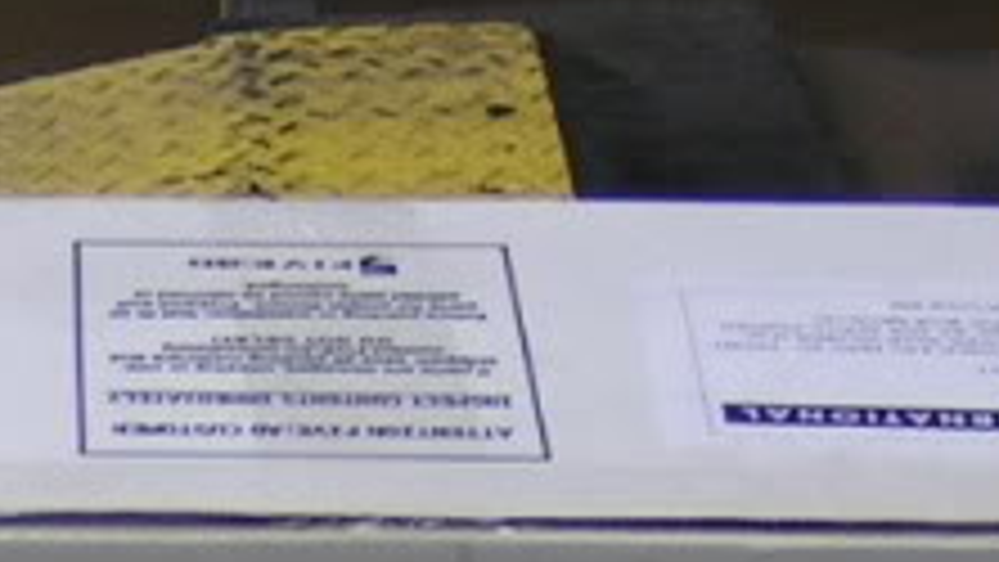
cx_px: -18
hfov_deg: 11.2
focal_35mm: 191
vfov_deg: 6.3
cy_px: 949
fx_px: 5061
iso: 50
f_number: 2.8
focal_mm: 5.8
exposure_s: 1/40
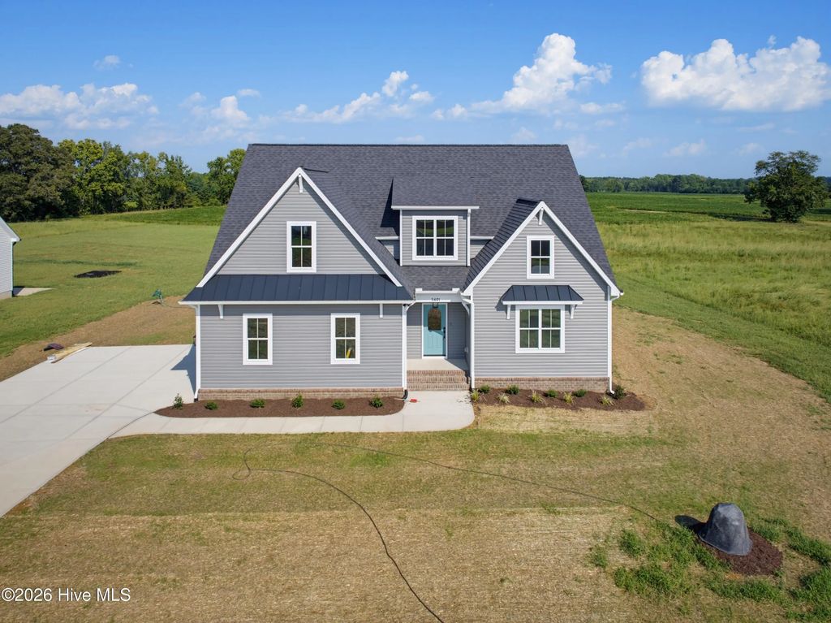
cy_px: 312
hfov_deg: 71.6
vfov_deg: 56.8
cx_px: 416
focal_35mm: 24
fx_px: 576
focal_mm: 12.3
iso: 100
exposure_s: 1/1600
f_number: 2.8
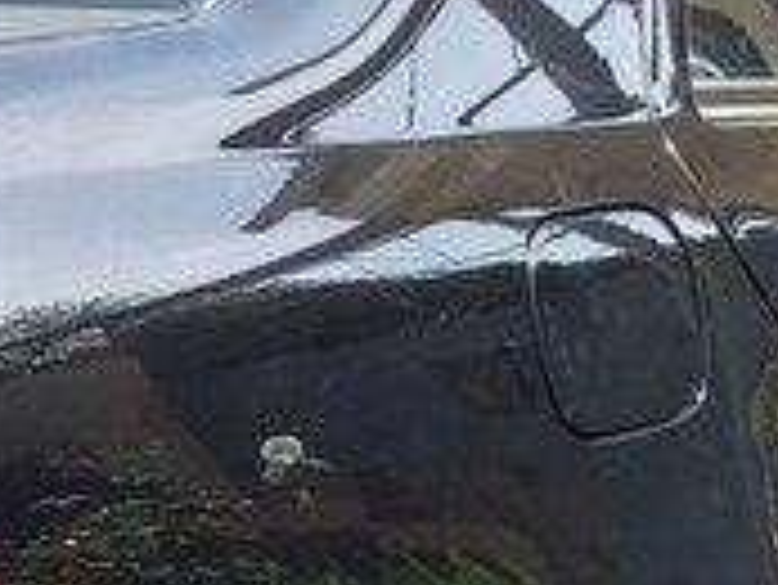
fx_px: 2654
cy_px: 695
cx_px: 189
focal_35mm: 118
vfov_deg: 12.3
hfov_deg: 16.6
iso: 40
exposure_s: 1/302
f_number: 2.2
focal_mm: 3.3
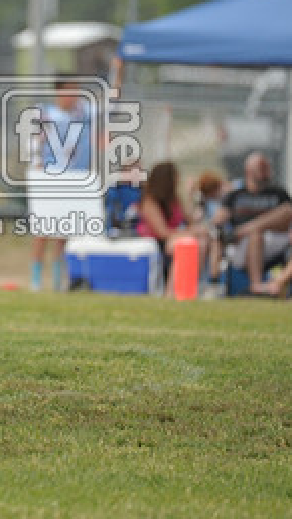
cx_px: -113
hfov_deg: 1.6
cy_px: 151
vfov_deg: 2.8
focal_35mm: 778
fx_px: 10716
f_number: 4
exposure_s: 1/2000
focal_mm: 330
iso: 800
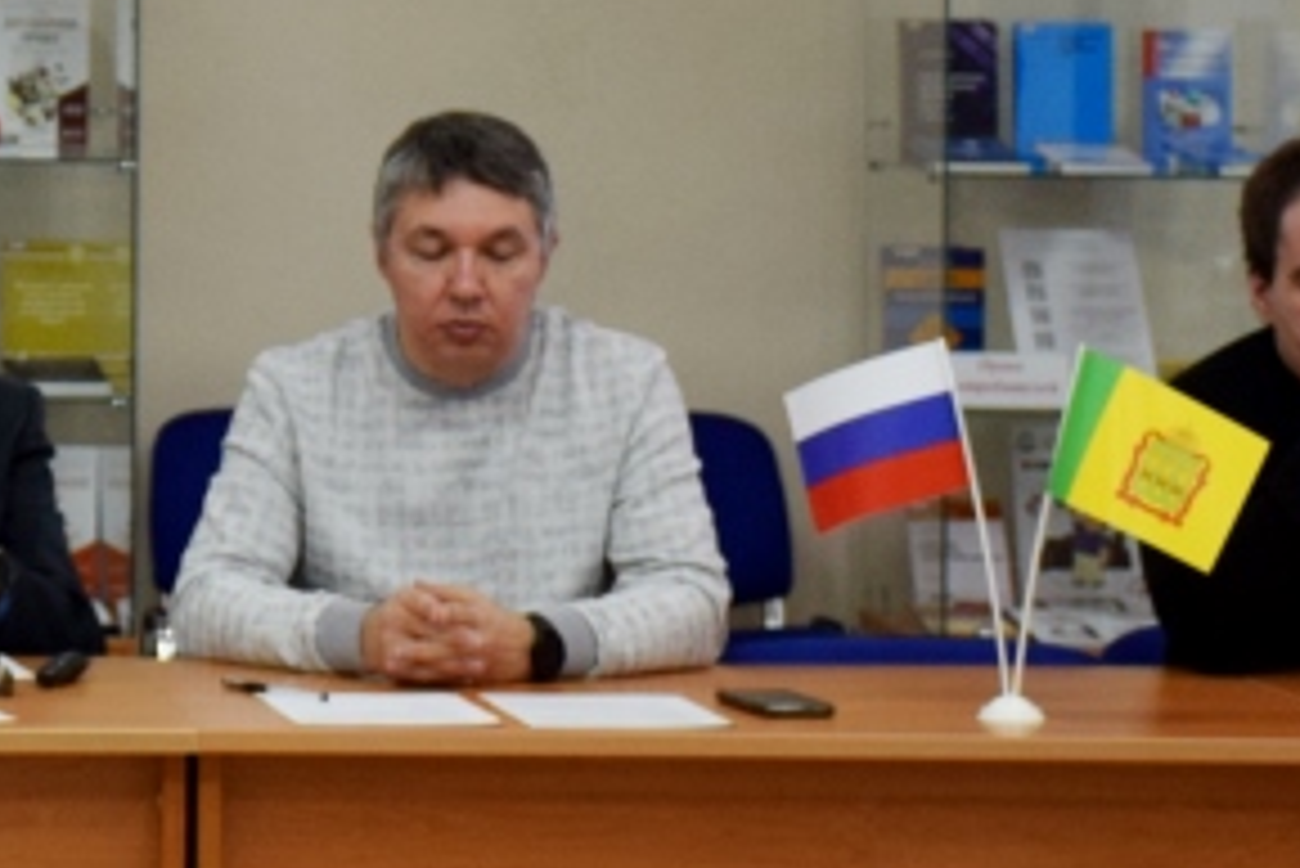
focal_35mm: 202
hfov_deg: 10.1
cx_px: -45
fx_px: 7298
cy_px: -317
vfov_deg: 6.7
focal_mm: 38
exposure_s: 1/60
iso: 900
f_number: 4.2
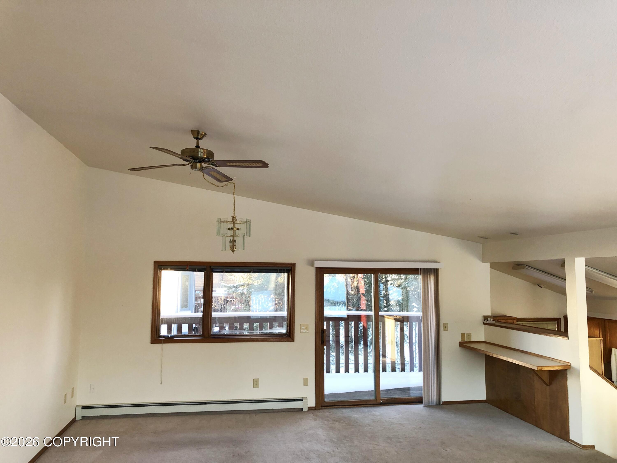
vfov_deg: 49.7
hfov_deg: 63.4
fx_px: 499
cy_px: 232
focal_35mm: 28
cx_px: 308
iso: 25
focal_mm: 3.99
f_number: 1.8
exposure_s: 1/40
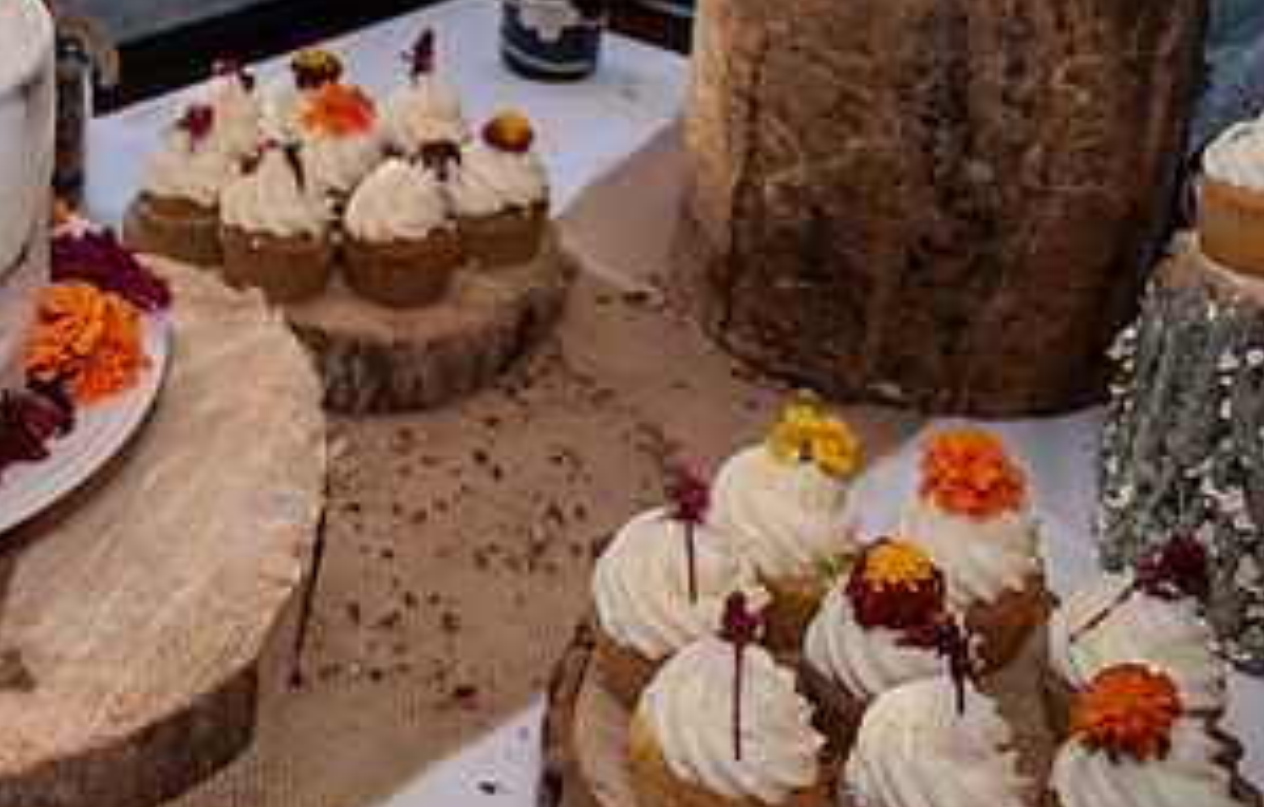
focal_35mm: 53
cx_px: 199
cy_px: 20
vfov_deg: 23.8
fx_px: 1837
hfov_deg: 36.3
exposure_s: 1/100
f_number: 5
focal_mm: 18
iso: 800
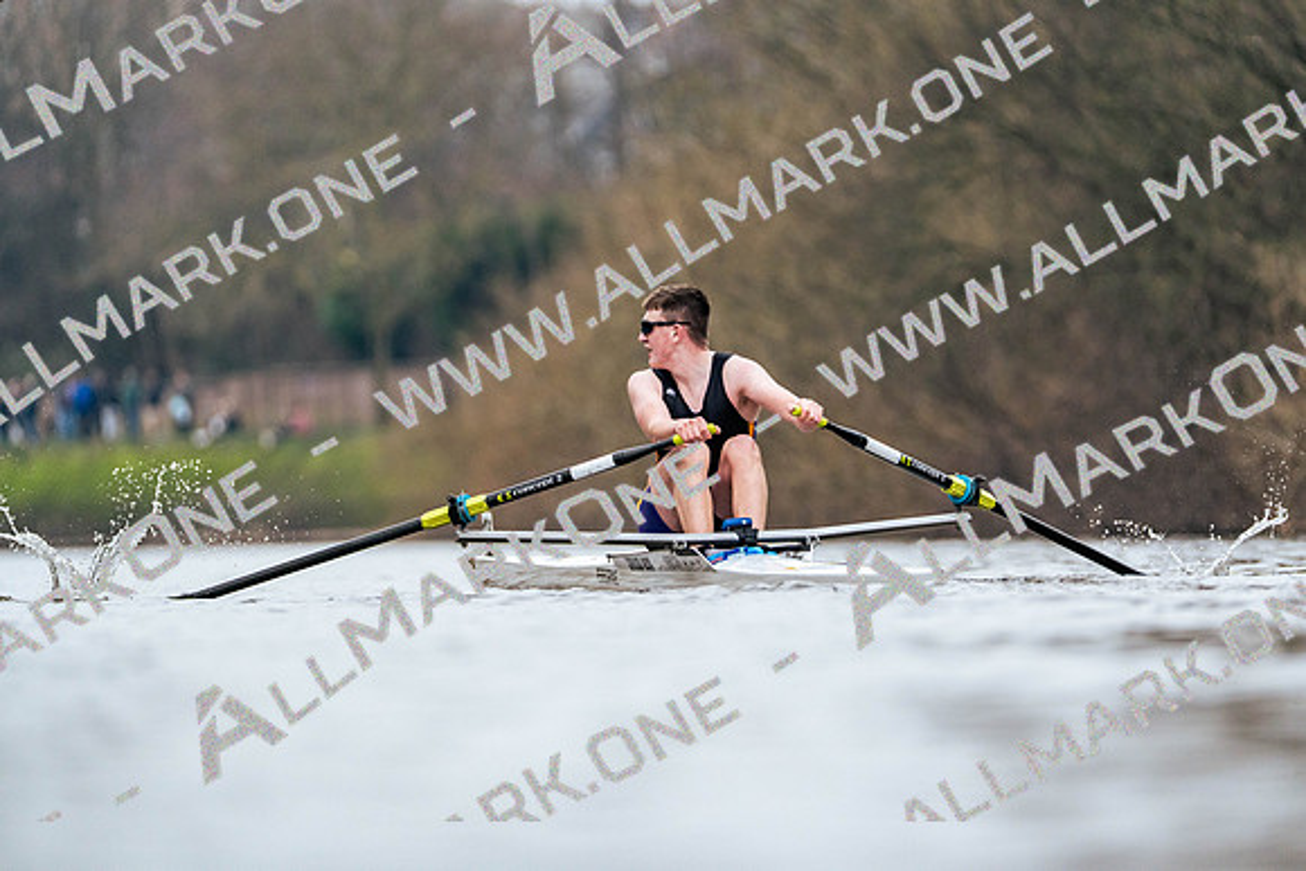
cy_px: 436
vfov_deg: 2.9
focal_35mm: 478
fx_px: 17344
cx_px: 653
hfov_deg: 4.3
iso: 3200
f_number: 6.3
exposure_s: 1/1600
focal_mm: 478
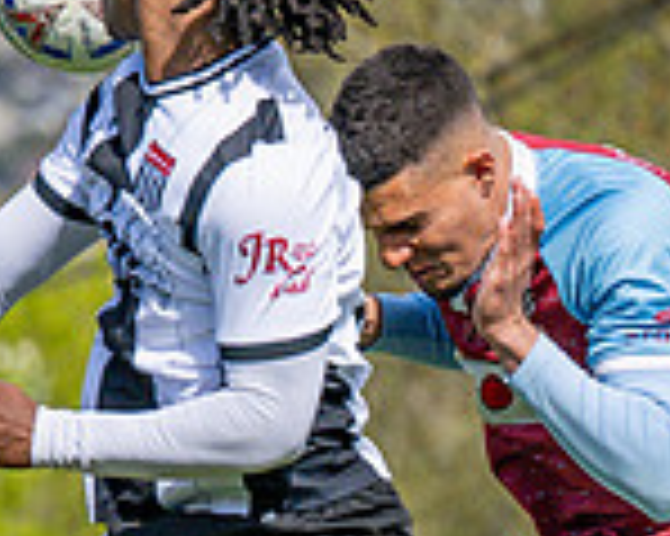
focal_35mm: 956
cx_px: 885
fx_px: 18945
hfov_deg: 2.0
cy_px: 544
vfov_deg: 1.6
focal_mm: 130
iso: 200
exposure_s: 1/4000
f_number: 4
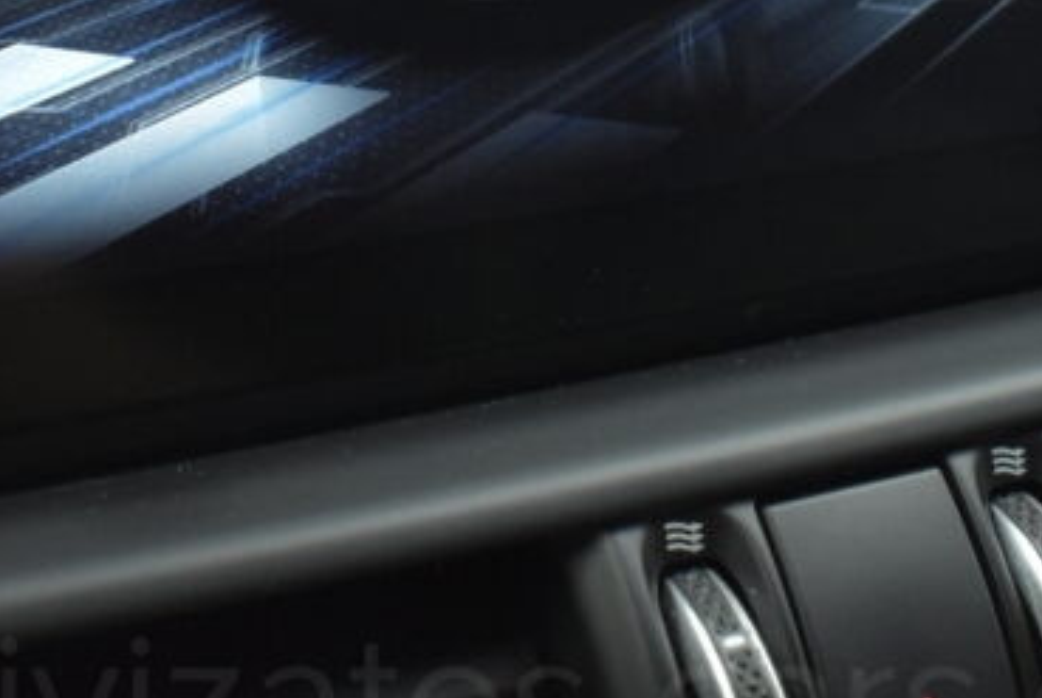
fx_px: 2532
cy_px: -122
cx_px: 424
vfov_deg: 15.2
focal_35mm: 87
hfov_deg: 23.2
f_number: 3.8
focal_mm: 21
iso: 1600
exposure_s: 1/50
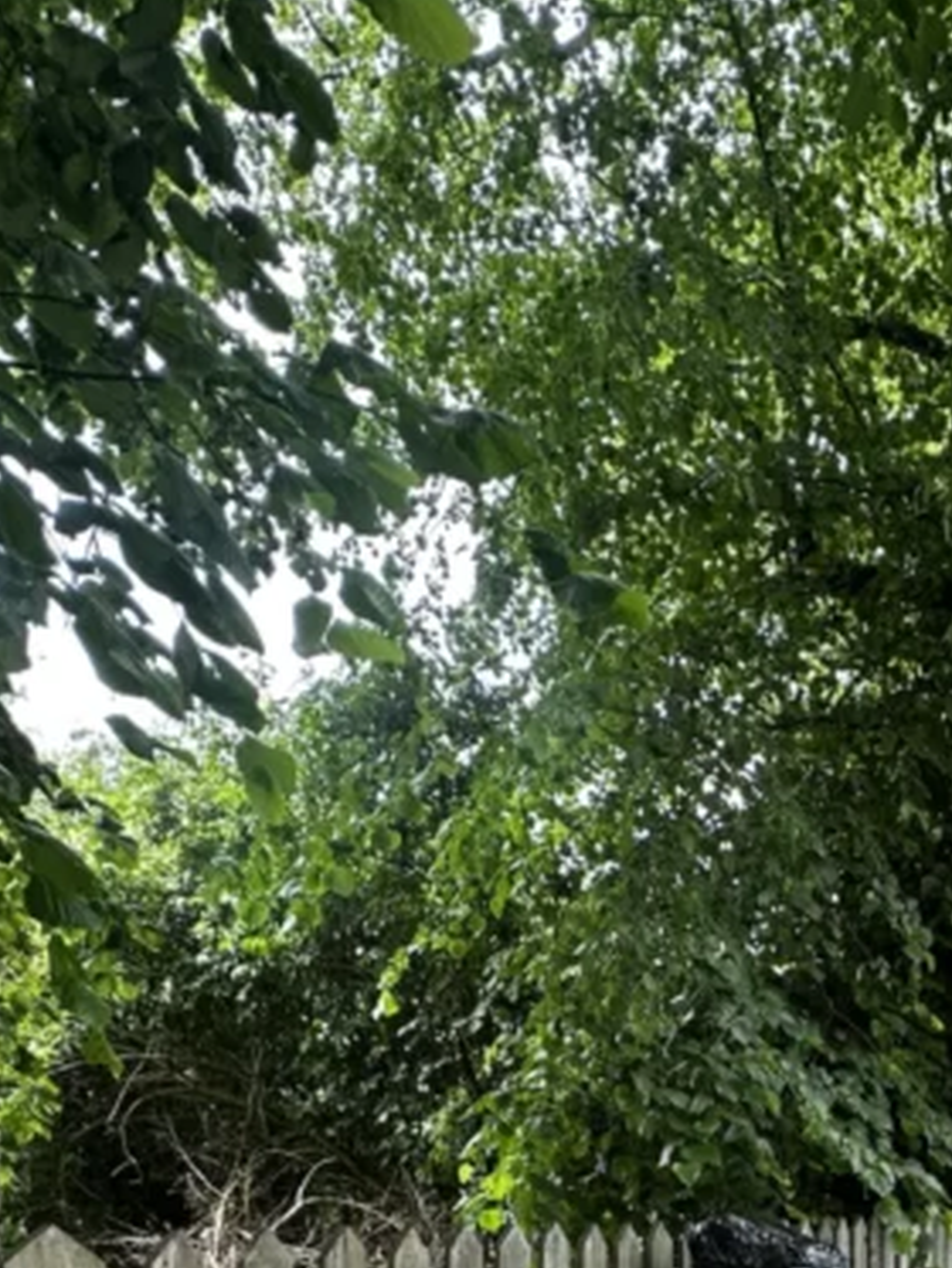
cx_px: 904
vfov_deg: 42.4
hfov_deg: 36.5
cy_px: 1336
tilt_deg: -4.7
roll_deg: -1.8
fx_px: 1319
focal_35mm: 36
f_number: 2.2
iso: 40
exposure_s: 1/99
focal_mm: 2.22
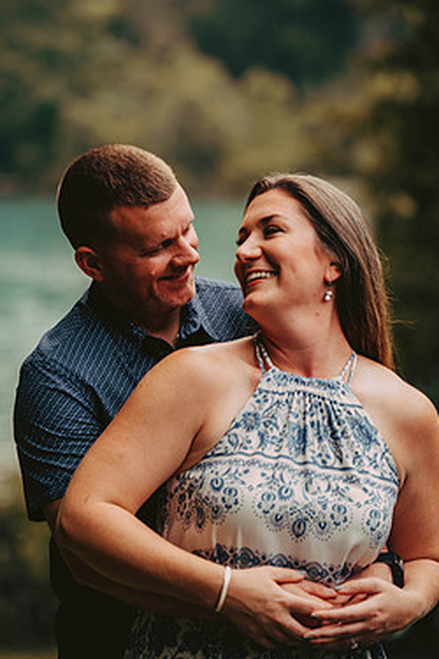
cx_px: 181
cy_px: 308
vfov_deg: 13.7
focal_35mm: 150
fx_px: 2744
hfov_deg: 9.1
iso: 320
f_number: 2.8
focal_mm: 125
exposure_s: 1/125
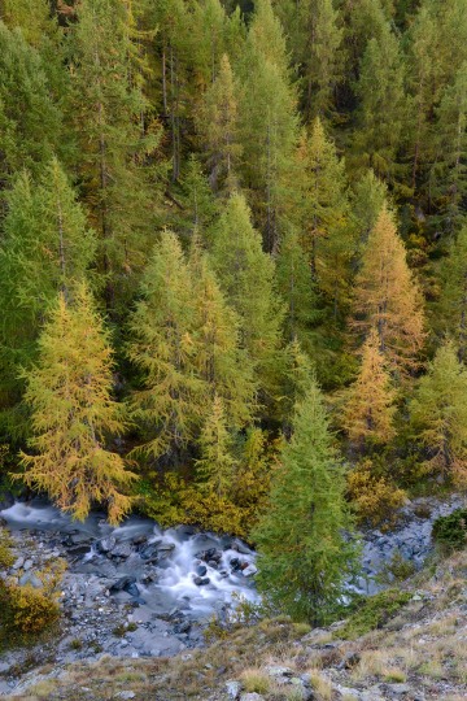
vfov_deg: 58.7
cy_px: 350
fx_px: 623
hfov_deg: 41.1
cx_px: 234
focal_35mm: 32
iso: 50
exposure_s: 1.6
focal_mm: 32
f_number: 22
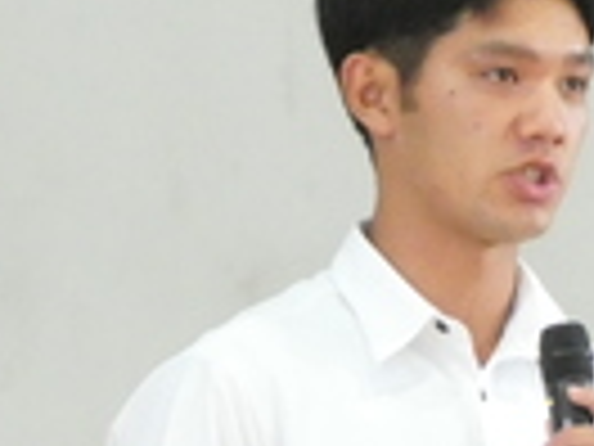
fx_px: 25757
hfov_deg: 1.3
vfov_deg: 1.0
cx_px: 940
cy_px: 387
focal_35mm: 1501
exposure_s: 1/80
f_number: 5.6
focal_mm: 74
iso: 1600
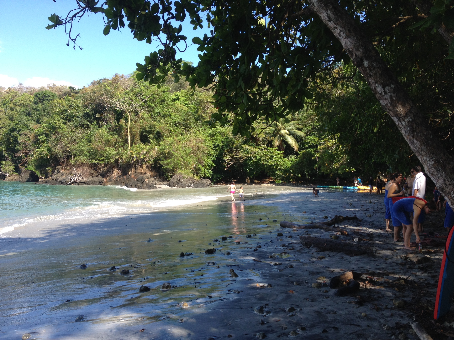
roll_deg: +0.6
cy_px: 170
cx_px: 227
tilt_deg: -2.8
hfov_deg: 52.6
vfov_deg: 40.7
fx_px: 459
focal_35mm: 35
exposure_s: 1/613
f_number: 2.4
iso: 50
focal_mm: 4.28
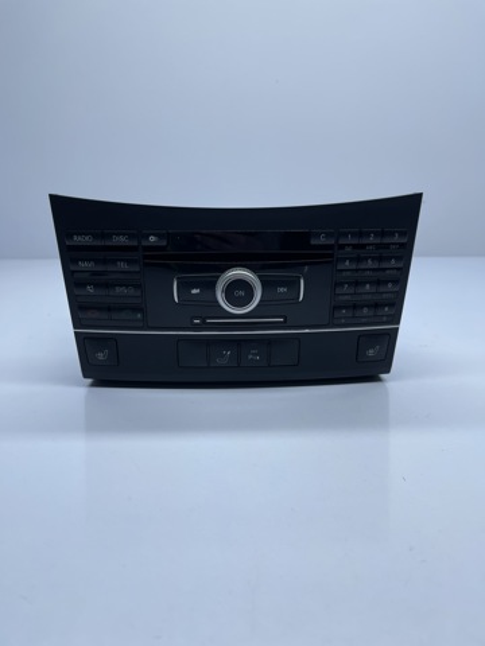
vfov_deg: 69.4
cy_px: 323
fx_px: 467
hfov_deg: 54.9
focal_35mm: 25
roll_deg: +0.6
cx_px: 242
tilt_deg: -17.4
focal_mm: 5.1
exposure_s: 1/1175
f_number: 1.6
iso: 32
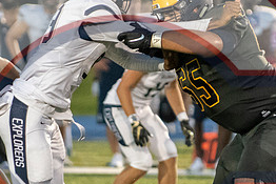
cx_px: 207
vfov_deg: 1.6
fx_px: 6612
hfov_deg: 2.4
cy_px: 91
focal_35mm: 862
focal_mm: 200
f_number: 2.8
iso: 8000
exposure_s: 1/1600
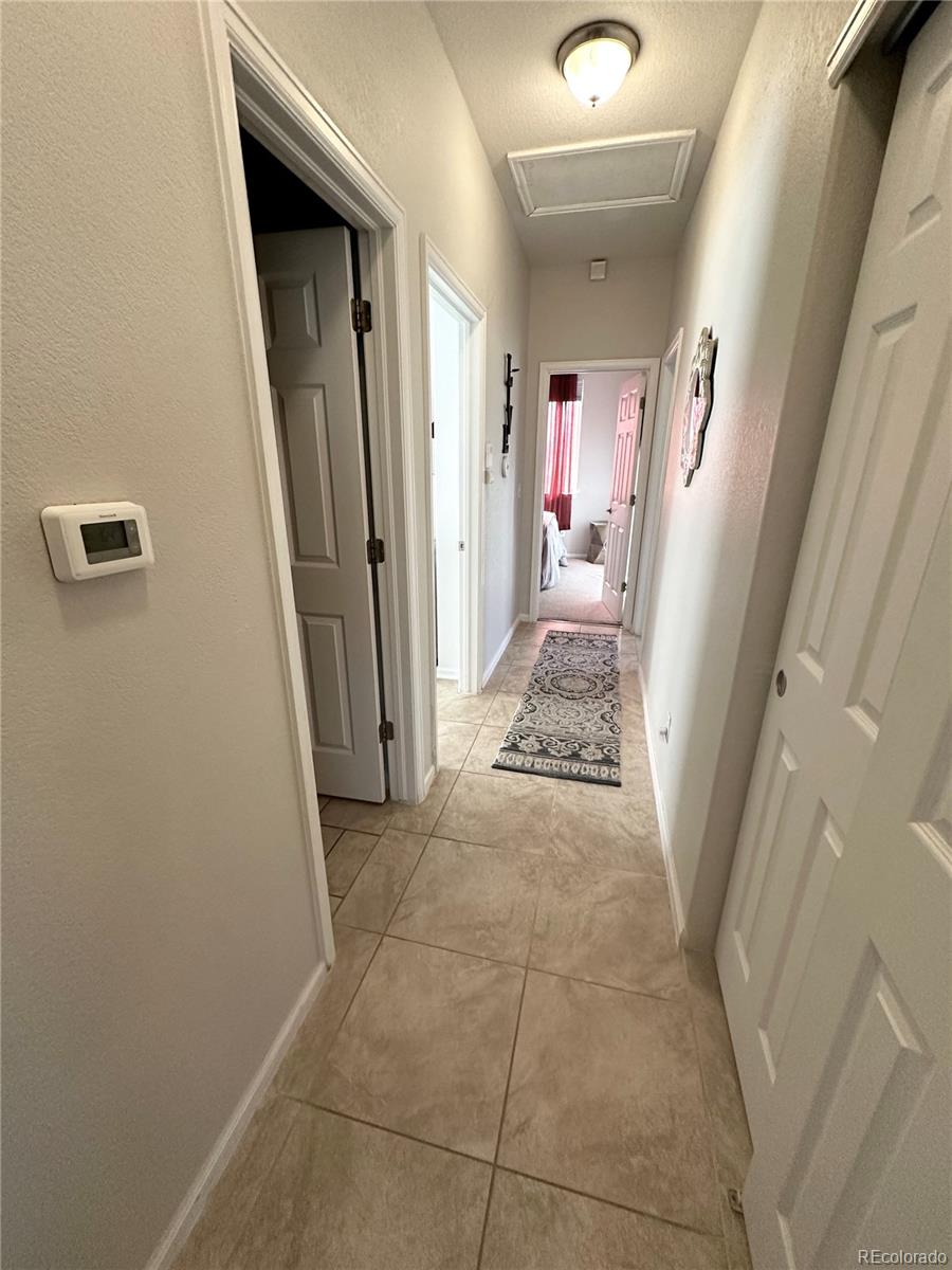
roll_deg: -1.0
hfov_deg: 85.7
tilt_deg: -17.3
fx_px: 513
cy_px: 635
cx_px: 476
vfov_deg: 102.1
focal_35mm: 14
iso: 250
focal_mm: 2.22
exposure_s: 1/120
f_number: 2.2
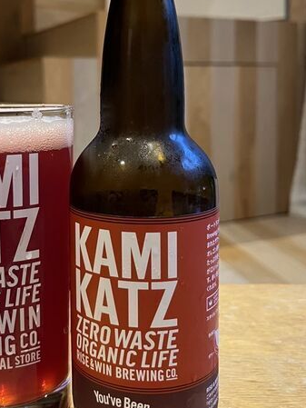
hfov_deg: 32.4
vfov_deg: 42.2
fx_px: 518
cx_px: 86
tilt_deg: -4.7
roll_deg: +0.5
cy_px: 127
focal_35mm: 44
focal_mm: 5.1
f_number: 1.6
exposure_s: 1/60
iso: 500
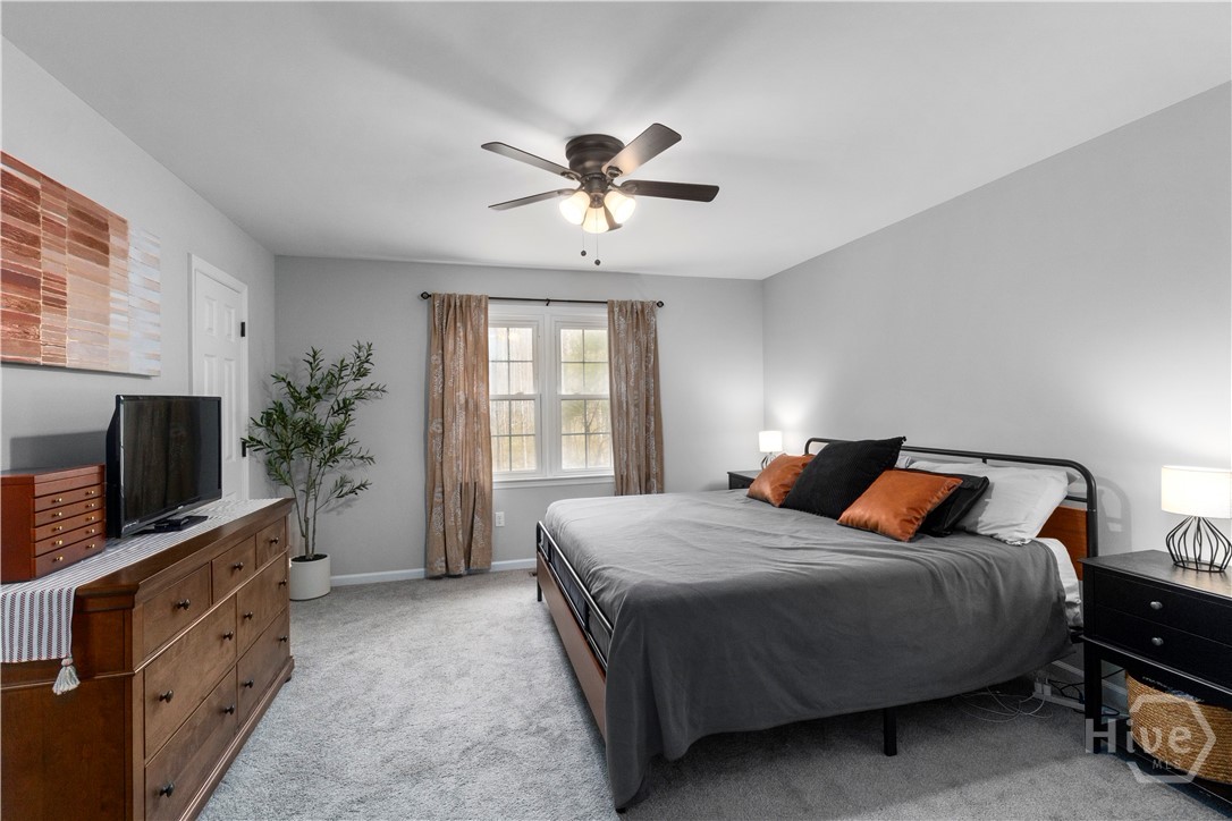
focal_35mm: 15
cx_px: 616
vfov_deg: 77.3
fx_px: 513
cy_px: 410
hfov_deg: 100.4
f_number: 8
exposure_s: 1/13
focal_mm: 10
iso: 500
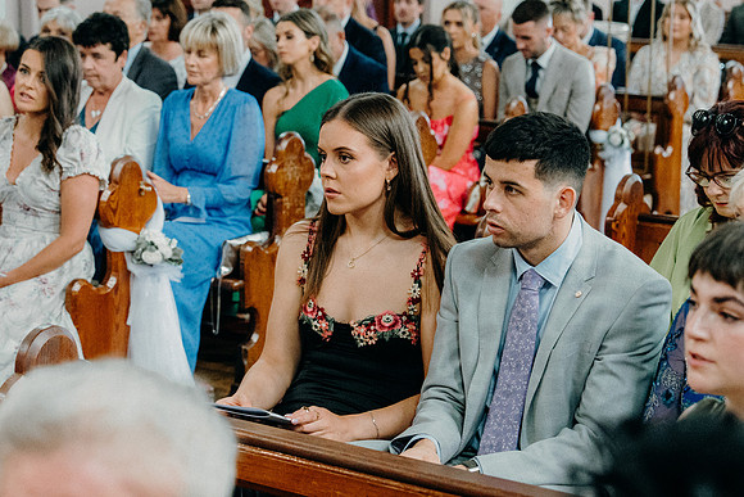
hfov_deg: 25.7
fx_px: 1633
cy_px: 248
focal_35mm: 79
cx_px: 372
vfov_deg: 17.3
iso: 5000
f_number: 3.5
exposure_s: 1/160
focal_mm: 53
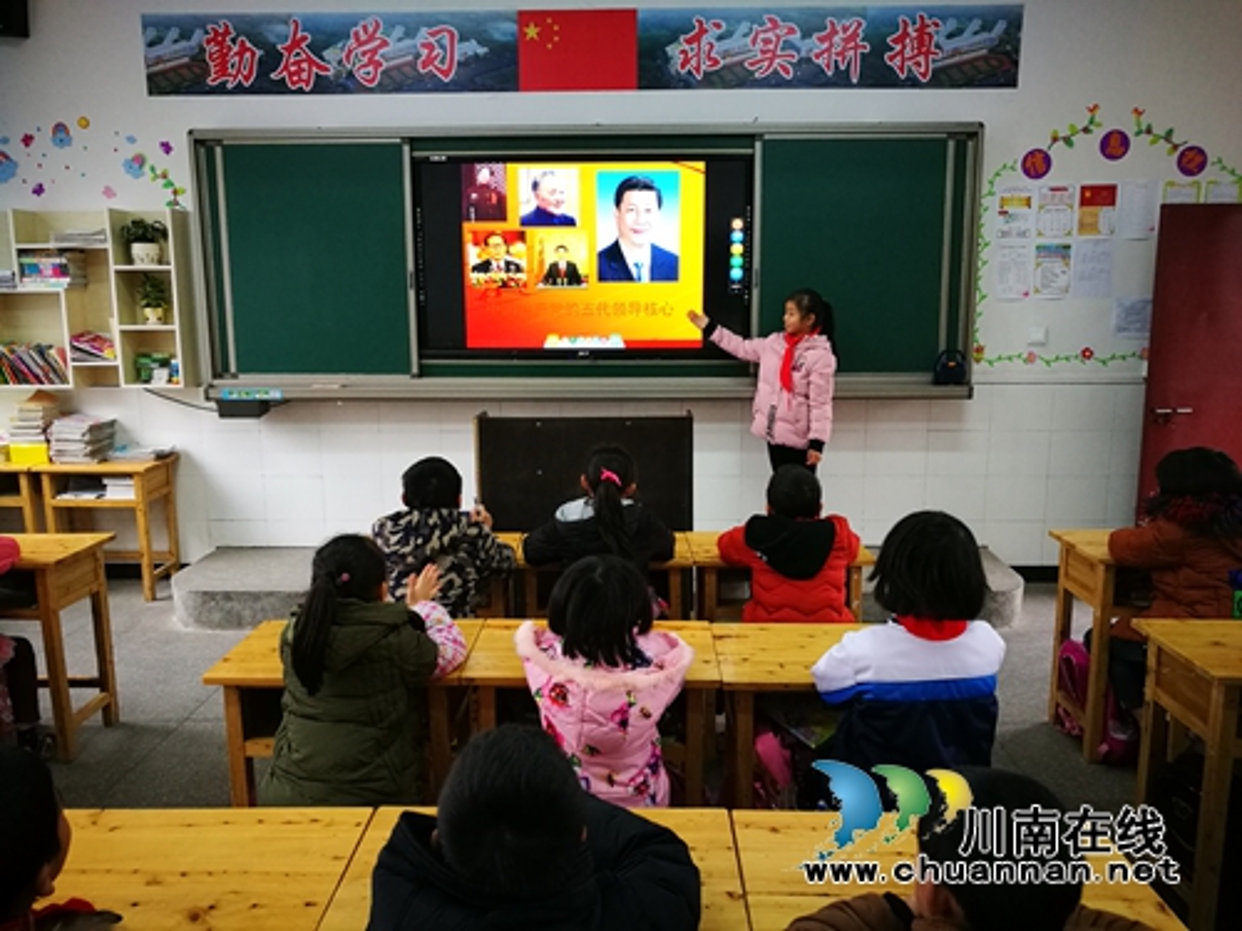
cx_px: 621
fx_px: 969
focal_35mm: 27
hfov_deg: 65.3
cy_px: 466
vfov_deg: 51.4
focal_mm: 4.5
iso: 320
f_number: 2.2
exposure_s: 1/25
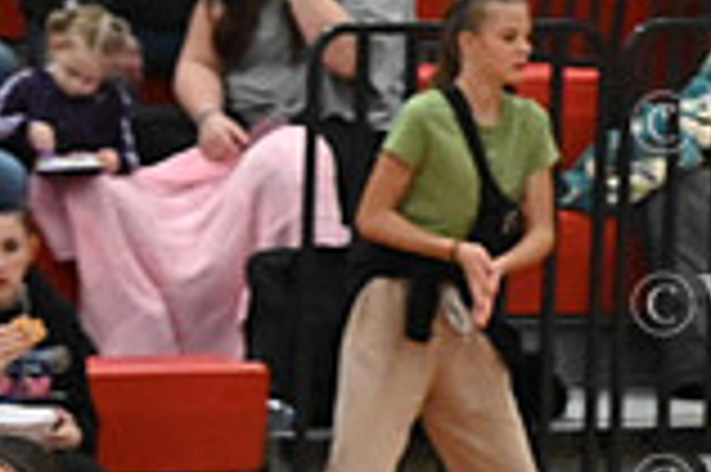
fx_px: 14166
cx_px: 1282
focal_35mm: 718
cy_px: 757
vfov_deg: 1.9
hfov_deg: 2.9
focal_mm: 130
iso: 8000
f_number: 4
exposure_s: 1/400
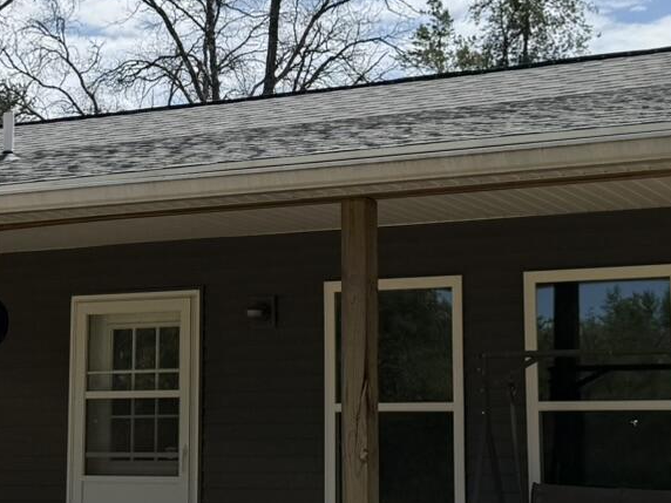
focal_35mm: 86
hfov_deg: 22.7
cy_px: 199
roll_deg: -1.5
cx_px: 238
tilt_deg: +10.5
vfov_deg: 17.2
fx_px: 1667
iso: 80
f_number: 1.78
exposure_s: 1/7353
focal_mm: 6.76
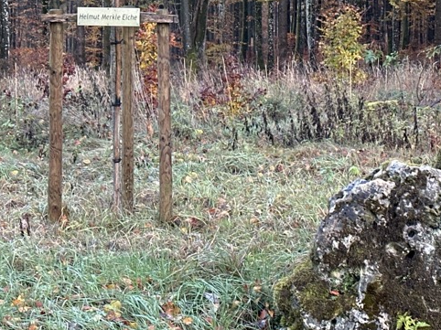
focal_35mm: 102
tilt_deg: -5.8
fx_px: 1299
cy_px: 95
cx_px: 247
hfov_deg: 19.3
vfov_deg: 14.5
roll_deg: -0.7
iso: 250
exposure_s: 1/46
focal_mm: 6.86
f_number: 1.78
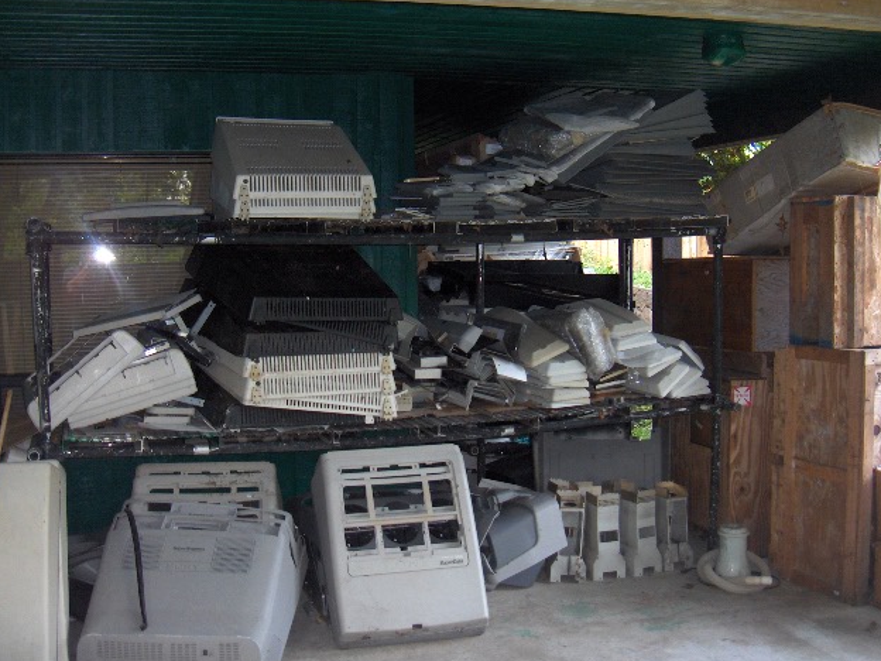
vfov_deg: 36.0
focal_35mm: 40
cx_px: 440
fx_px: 1018
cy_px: 329
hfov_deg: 46.8
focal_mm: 8
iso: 100
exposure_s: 1/60
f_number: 2.8
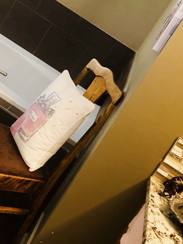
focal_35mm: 70
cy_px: 35
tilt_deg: -11.9
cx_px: 93
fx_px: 493
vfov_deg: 27.0
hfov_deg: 21.0
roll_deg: -32.7
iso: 80
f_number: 1.8
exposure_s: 1/15
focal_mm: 3.99
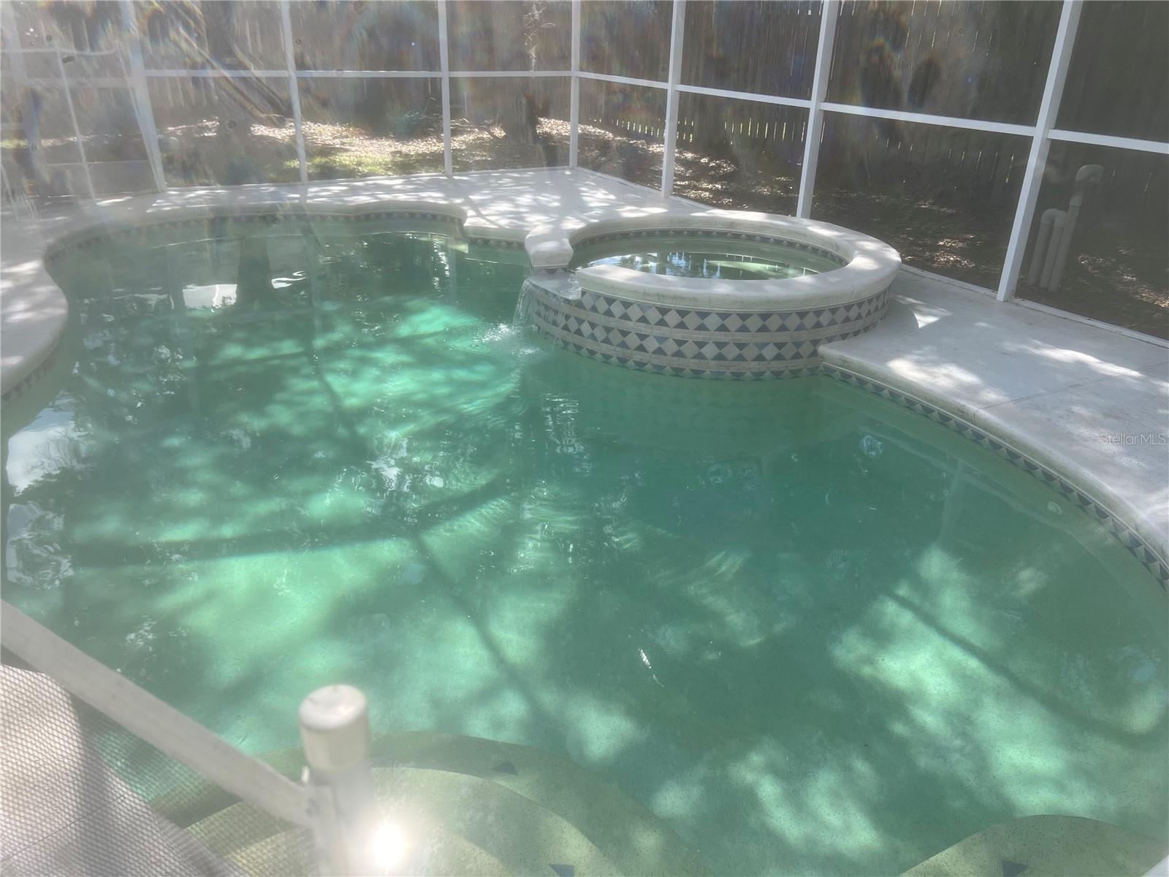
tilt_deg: -25.9
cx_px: 584
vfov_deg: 53.1
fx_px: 878
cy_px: 438
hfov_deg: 67.3
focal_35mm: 26
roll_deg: -1.0
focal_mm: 5.7
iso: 50
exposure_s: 1/1089
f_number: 1.5
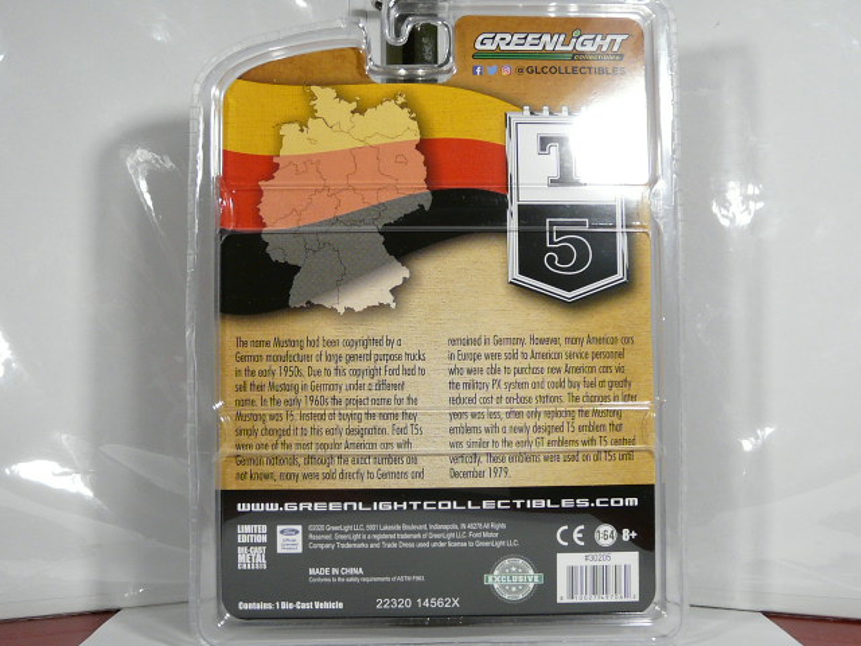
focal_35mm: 40
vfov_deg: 36.0
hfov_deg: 46.8
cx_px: 430
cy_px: 323
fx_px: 995
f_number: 2.8
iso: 100
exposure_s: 1/60
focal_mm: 4.6
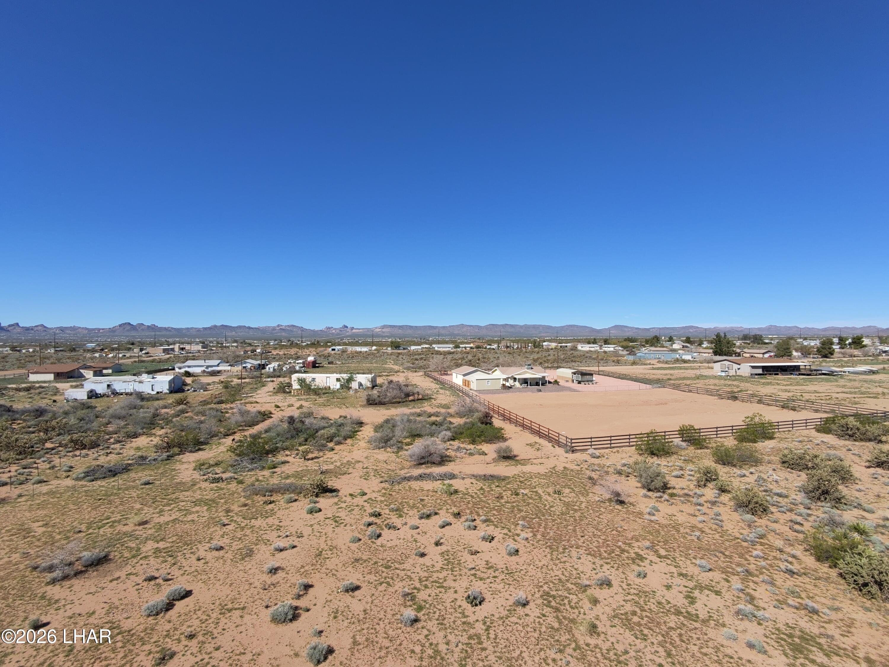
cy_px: 334
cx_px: 444
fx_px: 411
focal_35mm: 16
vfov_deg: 78.1
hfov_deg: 94.5
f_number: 2.55
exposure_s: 1/1684
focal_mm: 16
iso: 102
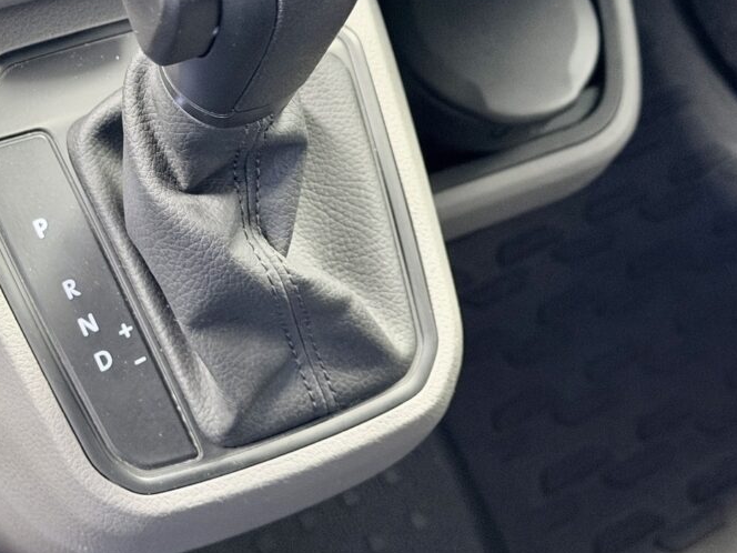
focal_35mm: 74
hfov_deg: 26.1
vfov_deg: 19.8
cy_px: 150
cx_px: 225
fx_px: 1576
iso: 640
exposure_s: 1/25
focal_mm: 6.76
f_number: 1.78
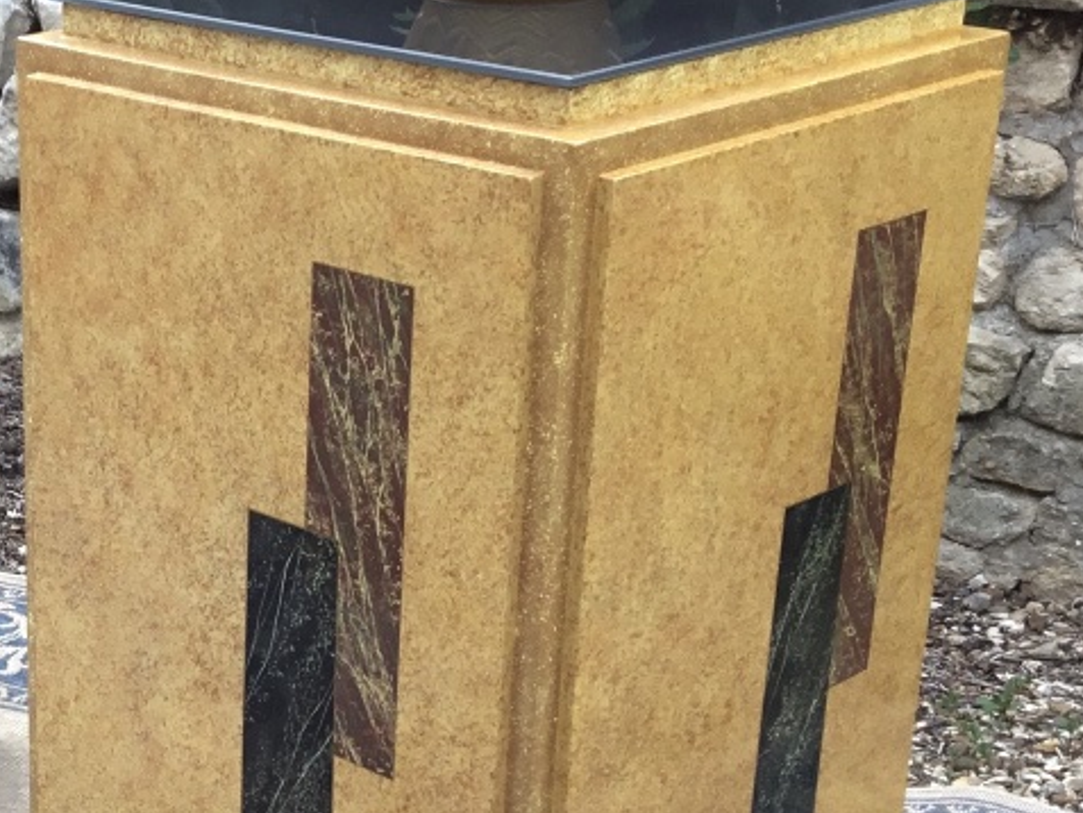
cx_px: 95
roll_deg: -0.9
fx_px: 2441
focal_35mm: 78
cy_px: 563
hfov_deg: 24.3
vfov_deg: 18.8
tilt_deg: -18.7
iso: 25
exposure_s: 1/100
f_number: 2.4
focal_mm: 3.3
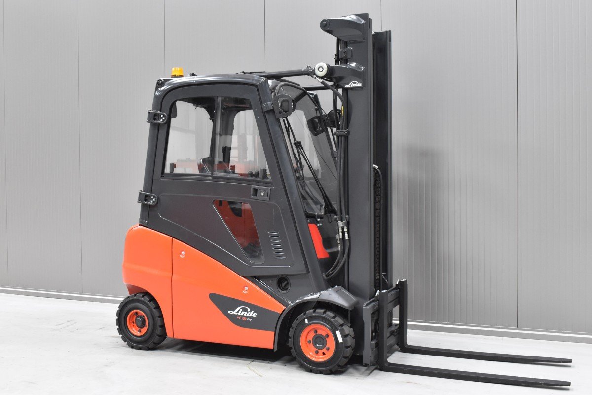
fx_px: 641
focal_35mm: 39
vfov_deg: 34.2
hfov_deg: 49.6
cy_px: 198
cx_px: 296
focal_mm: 26
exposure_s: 1/13
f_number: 7.1
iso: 1600
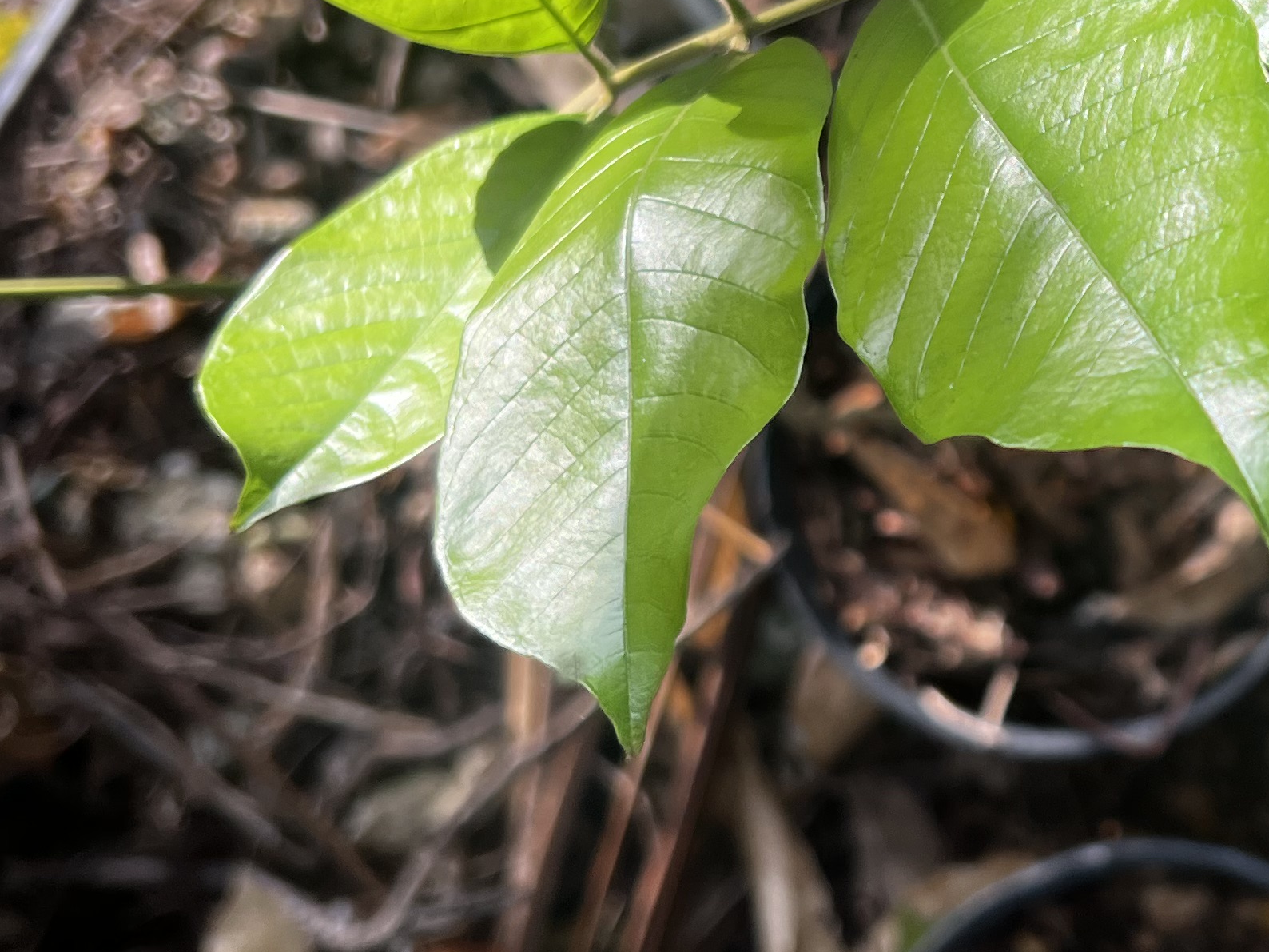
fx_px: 2420
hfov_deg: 28.5
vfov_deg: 22.1
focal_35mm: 66
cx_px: 1087
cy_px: 297
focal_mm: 5.7
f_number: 1.5
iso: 50
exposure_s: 1/395
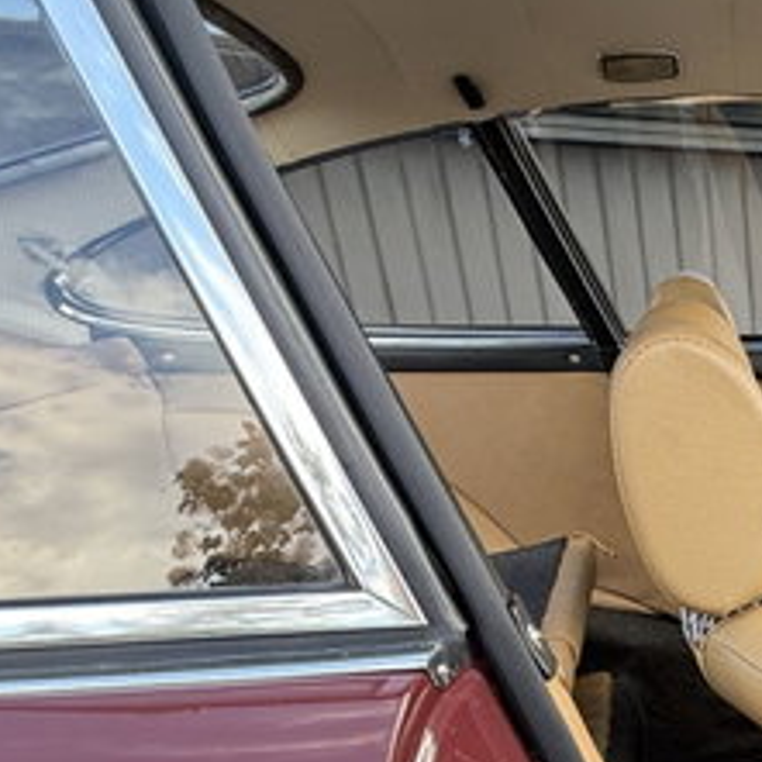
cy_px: 724
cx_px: 1065
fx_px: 1071
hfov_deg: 29.0
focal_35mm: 43
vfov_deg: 36.1
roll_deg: -2.3
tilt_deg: -23.6
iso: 125
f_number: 2.2
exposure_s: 1/121
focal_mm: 2.22
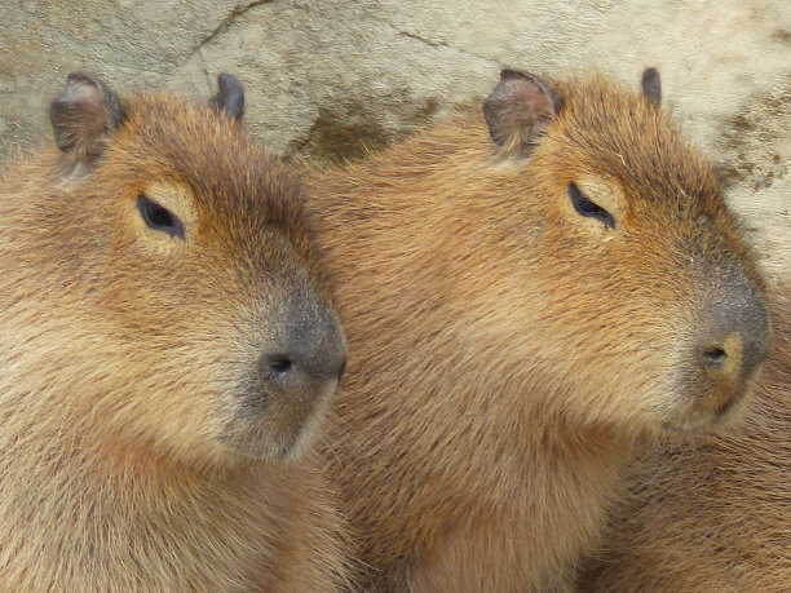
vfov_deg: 1.2
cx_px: 396
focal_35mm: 1200
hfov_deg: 1.7
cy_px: 296
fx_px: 27421
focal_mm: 108
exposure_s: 1/160
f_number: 4
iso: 100
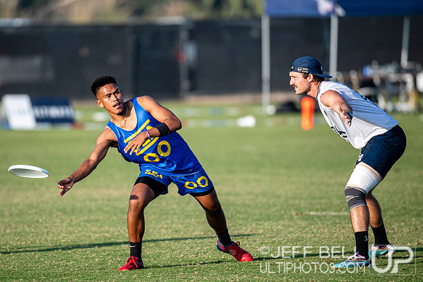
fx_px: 5316
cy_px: 141
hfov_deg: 4.6
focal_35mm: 452
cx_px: 179
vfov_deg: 3.0
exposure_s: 1/1600
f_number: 3.2
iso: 200
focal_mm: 300
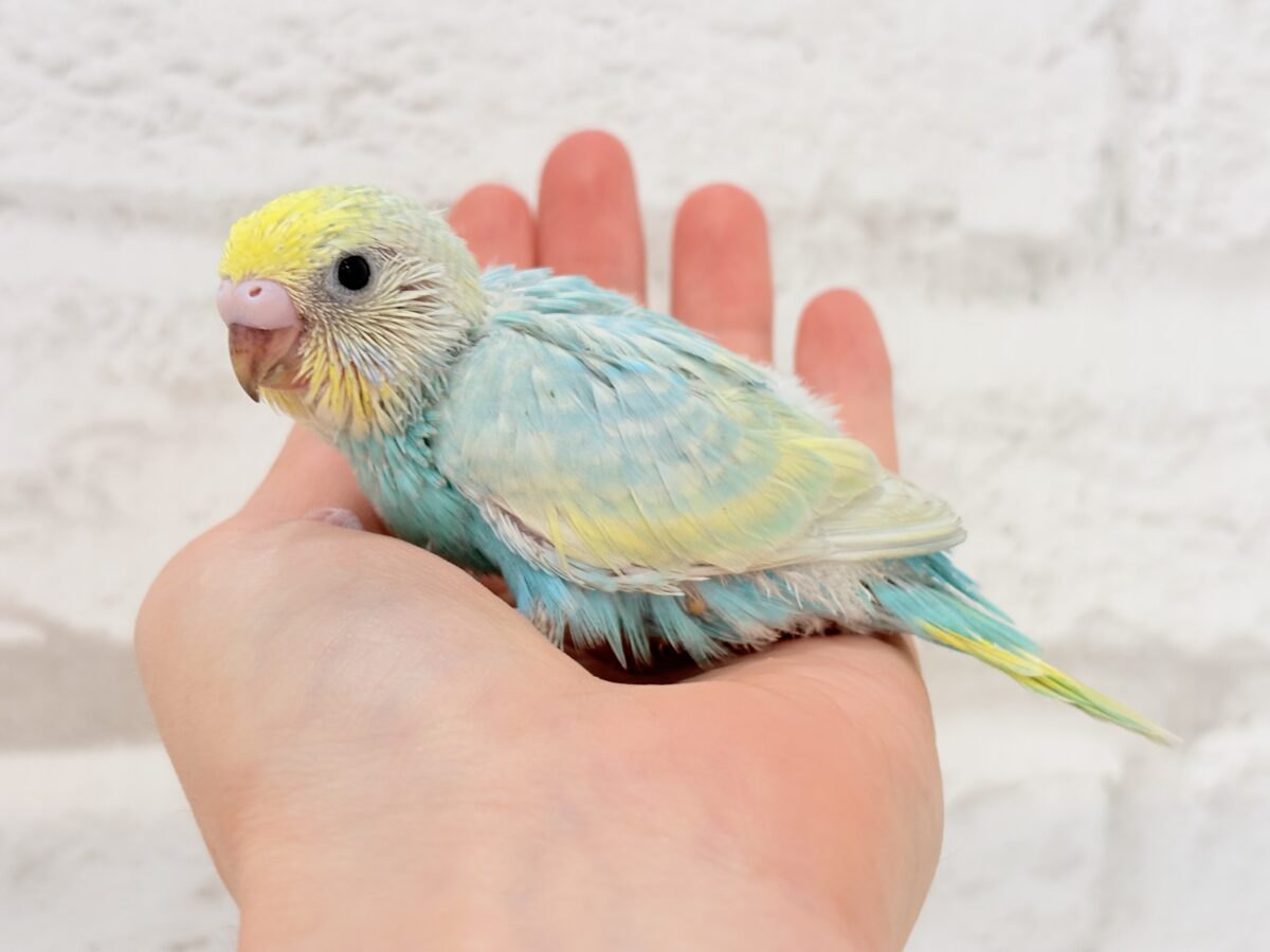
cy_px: 476
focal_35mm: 52
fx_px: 1908
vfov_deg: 28.0
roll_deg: -1.1
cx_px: 635
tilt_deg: -3.7
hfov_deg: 36.8
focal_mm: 5.96
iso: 50
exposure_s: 1/50
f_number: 1.6
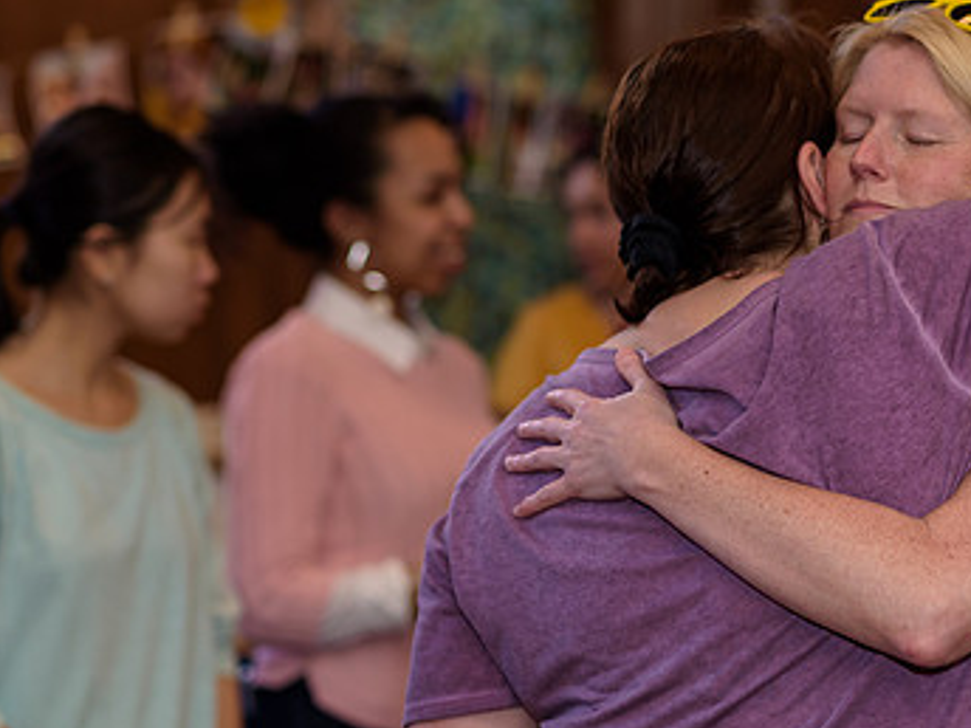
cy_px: 317
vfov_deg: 10.7
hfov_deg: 14.2
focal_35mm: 138
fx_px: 3871
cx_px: 790
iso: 320
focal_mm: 85
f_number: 2.5
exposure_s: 1/200
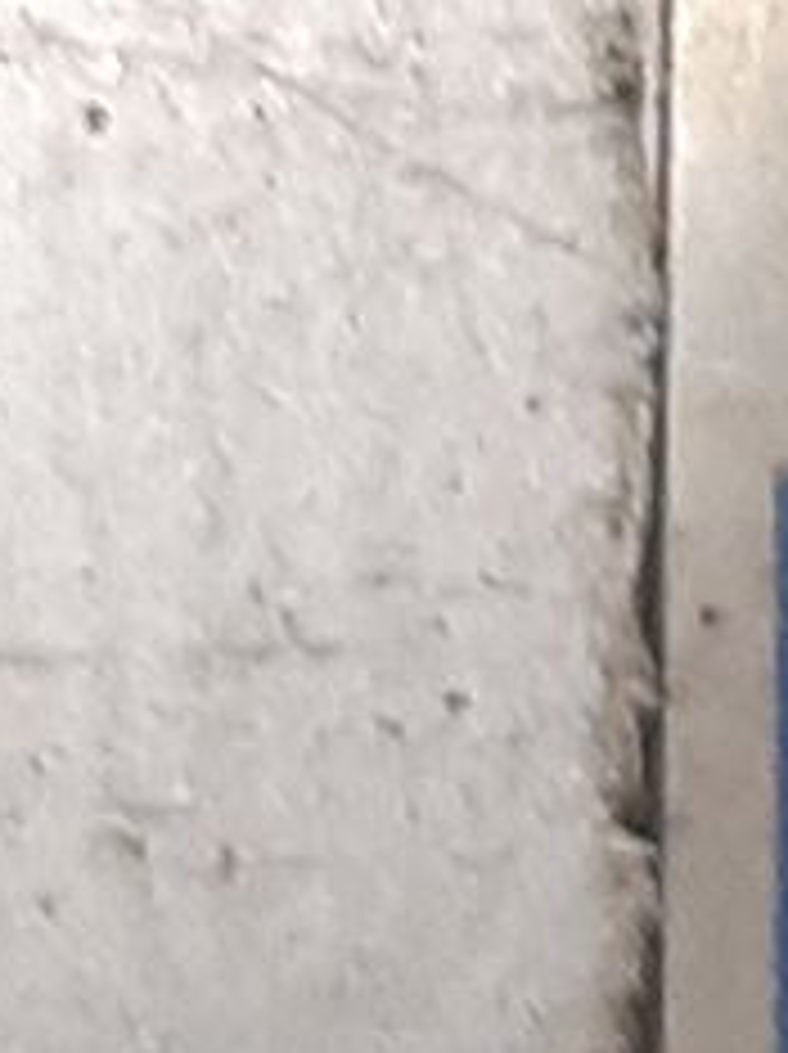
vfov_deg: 8.6
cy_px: -261
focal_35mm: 228
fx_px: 6933
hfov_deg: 6.2
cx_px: 1990
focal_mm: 3.93
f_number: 1.7
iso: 250
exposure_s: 1/33
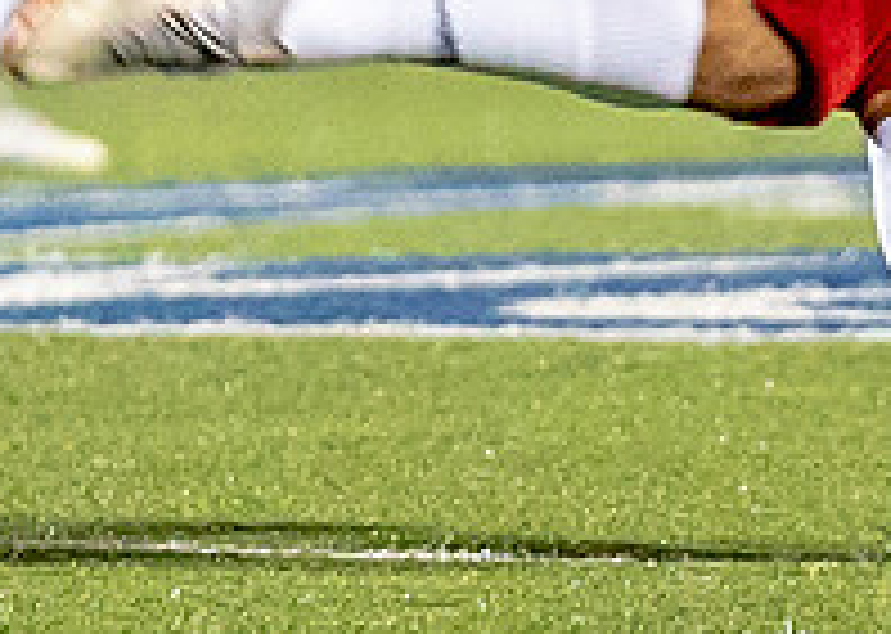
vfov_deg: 0.9
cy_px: -229
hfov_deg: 1.2
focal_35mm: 1641
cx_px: 1460
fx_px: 41483
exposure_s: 1/1000
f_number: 2.8
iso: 6400
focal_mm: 200
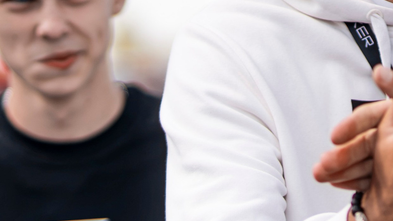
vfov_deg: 4.1
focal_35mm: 293
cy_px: 109
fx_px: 3054
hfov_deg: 7.3
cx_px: 389
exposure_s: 1/4000
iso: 100
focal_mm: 85
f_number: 1.8
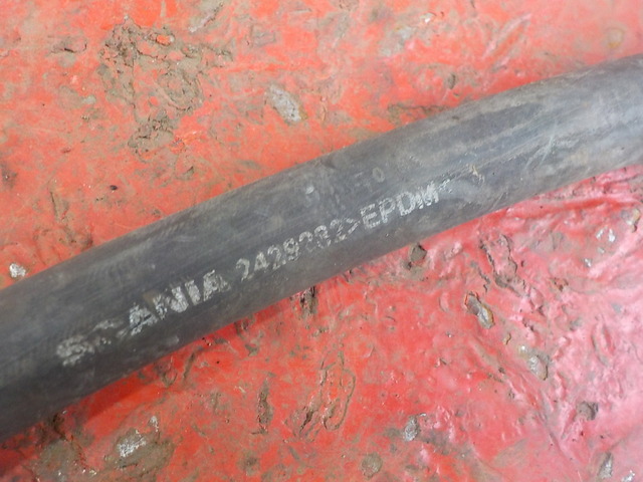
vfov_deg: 46.8
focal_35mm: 30
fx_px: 557
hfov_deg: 60.0
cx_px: 322
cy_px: 241
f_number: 3.3
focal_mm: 4.1
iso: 320
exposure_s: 1/30
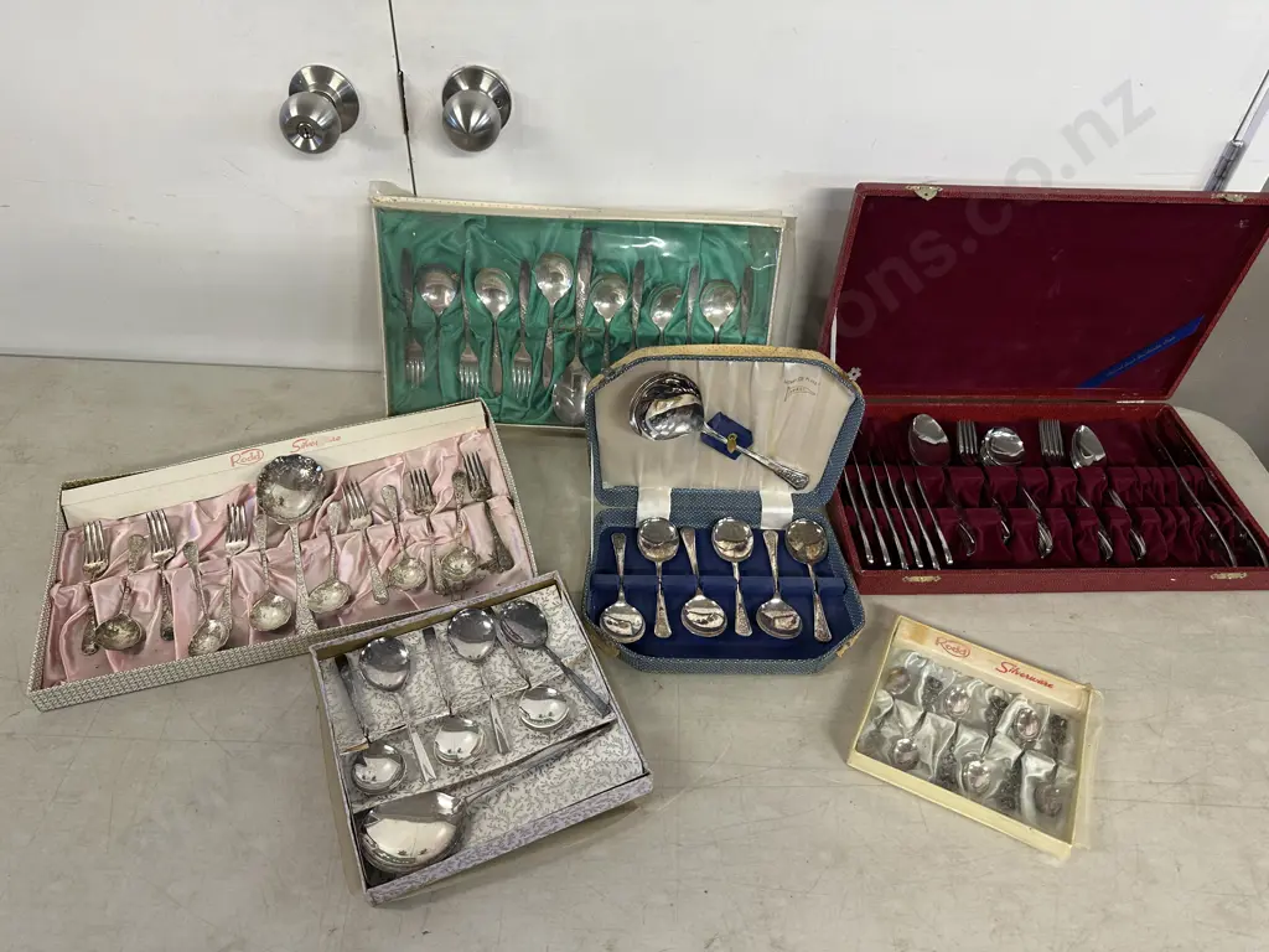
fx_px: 880
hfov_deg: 71.6
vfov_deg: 56.8
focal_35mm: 24
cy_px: 476
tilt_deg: -43.8
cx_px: 634
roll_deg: -3.7
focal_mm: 6.86
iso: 160
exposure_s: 1/50
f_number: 1.78
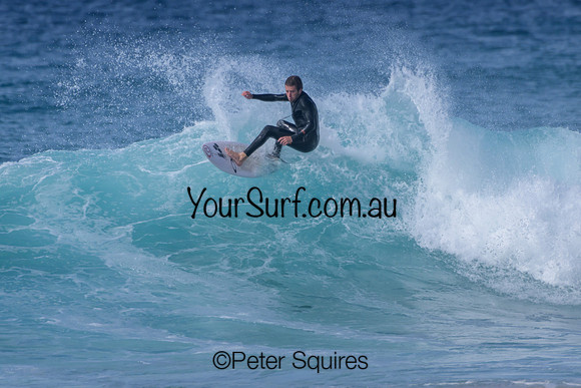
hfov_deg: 2.3
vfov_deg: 1.5
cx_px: 290
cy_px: 194
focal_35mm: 900
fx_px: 14528
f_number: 11
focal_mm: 900
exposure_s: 1/2000
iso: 640
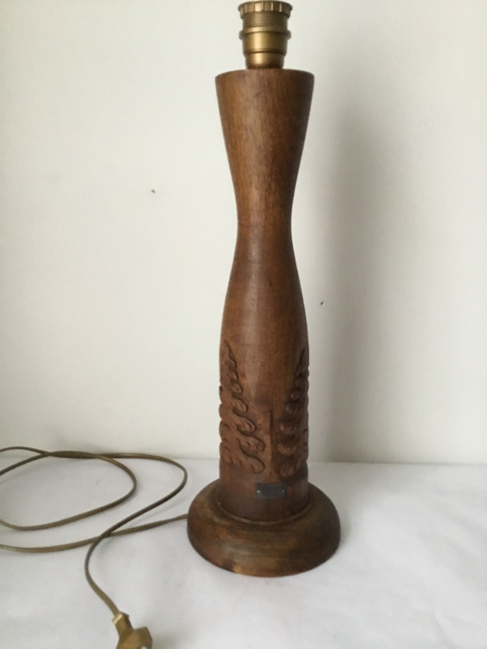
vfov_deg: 58.4
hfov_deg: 45.4
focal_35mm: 31
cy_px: 324
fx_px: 582
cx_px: 244
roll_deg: +1.3
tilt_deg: -13.2
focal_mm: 3.3
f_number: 2.4
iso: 250
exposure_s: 1/17
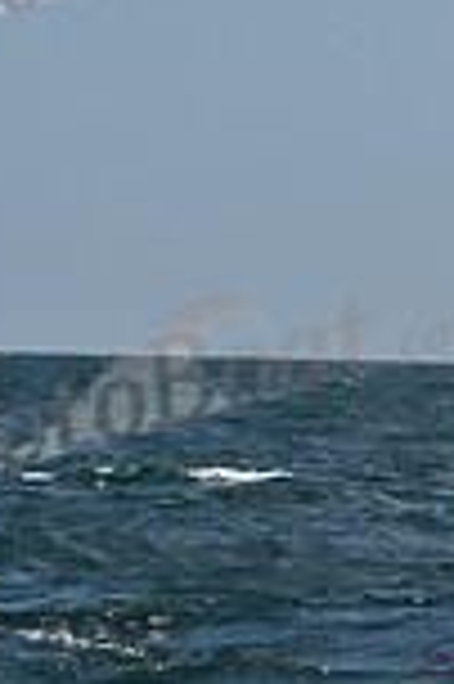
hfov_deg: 2.7
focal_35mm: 515
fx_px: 9764
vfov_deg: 4.0
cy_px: -364
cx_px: 730
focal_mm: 135
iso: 320
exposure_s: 1/800
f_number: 7.1
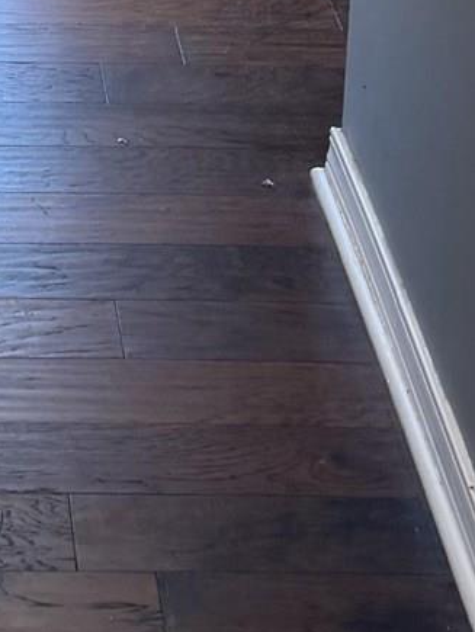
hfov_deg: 11.4
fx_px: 2320
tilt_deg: -16.8
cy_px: -432
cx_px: -122
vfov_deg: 14.1
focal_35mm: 127
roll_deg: -1.0
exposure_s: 1/60
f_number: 1.78
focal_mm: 6.76
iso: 160
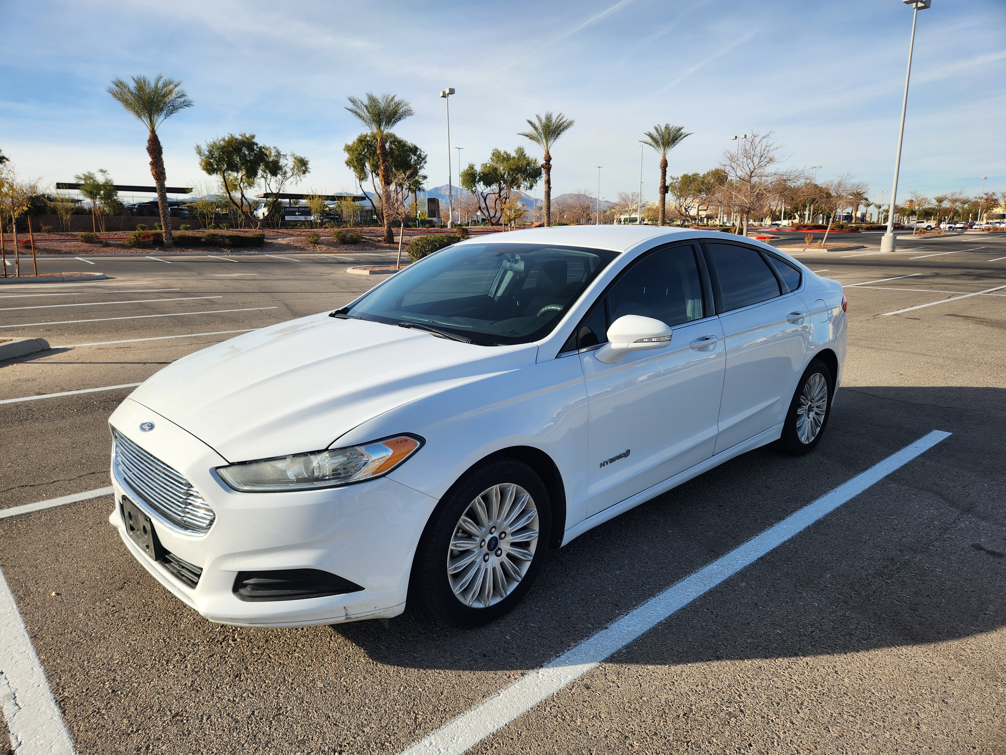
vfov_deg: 58.9
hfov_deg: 73.9
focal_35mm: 23
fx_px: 668
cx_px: 503
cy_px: 378
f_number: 1.8
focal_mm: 5.4
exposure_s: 1/1061
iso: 20
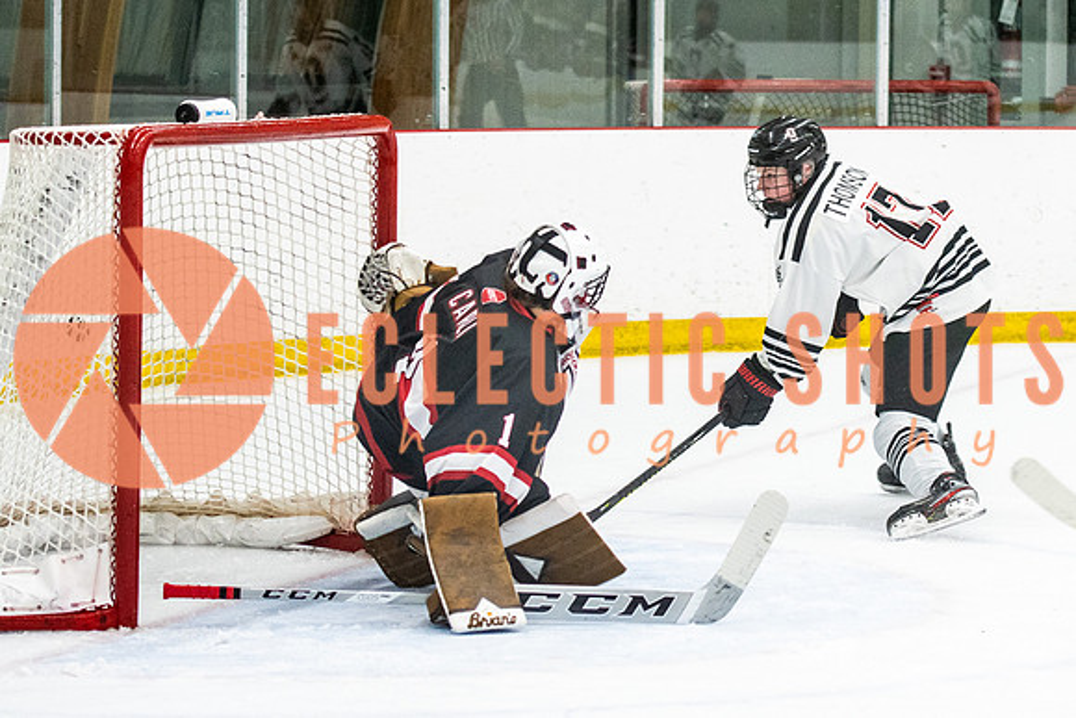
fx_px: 5077
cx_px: 868
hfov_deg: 12.0
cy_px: 214
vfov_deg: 8.1
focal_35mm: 170
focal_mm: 70
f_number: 2.8
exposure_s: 1/400
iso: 1000
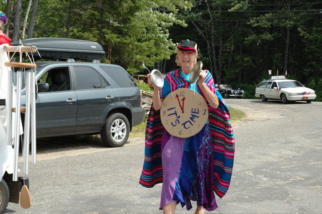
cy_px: 107
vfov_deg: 20.6
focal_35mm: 66
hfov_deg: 30.5
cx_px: 161
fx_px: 590
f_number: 8
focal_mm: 44
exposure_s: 1/250
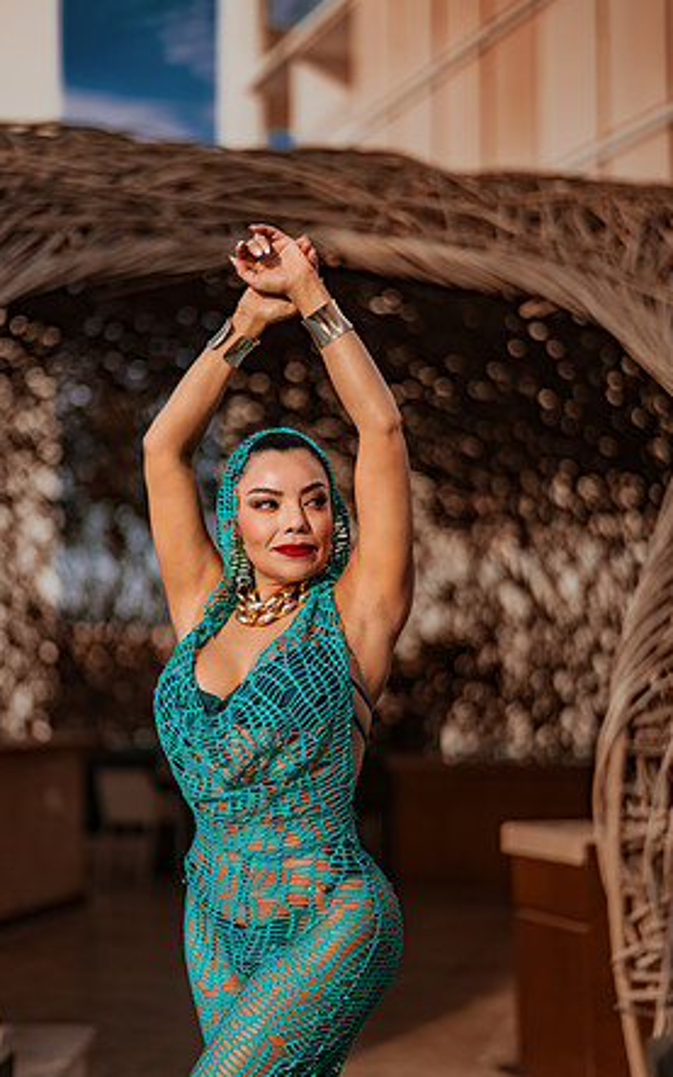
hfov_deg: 21.6
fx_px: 1760
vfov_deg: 34.0
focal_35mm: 60
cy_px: 542
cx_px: 321
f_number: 1.4
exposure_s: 1/8000
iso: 80
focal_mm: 58
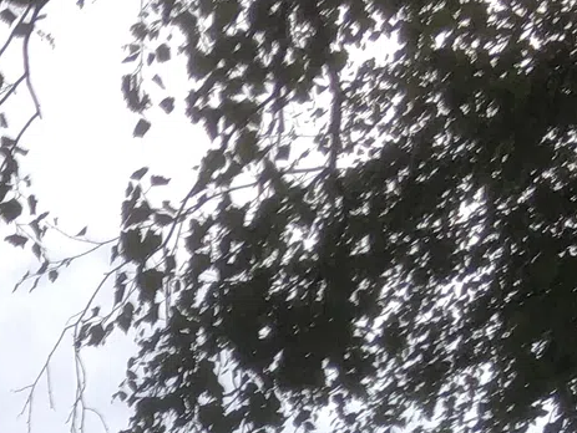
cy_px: 974
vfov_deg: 9.3
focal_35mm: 145
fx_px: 2419
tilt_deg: +39.5
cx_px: -756
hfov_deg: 11.5
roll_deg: -6.9
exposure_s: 1/3205
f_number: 1.8
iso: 20
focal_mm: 3.99
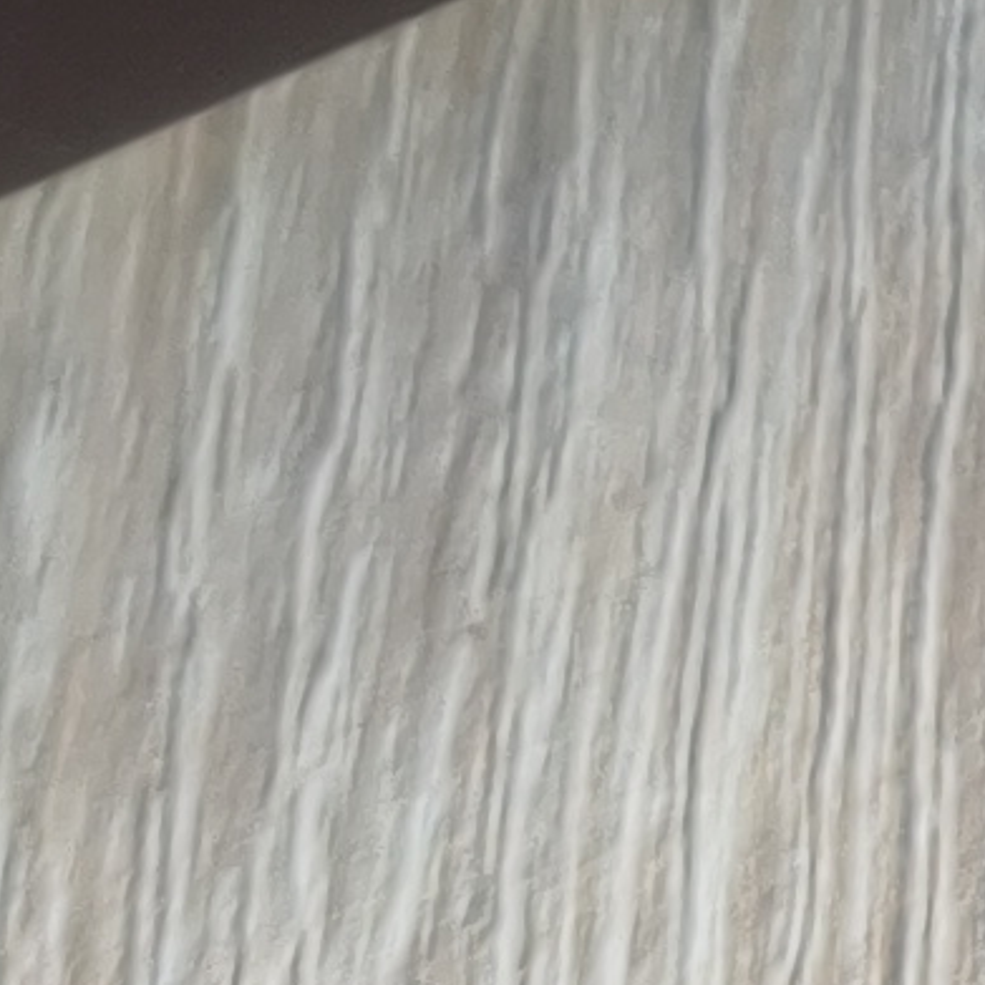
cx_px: 2764
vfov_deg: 6.8
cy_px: -1640
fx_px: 7759
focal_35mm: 241
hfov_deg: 6.7
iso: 125
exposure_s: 1/50
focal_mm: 4.94
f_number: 1.5
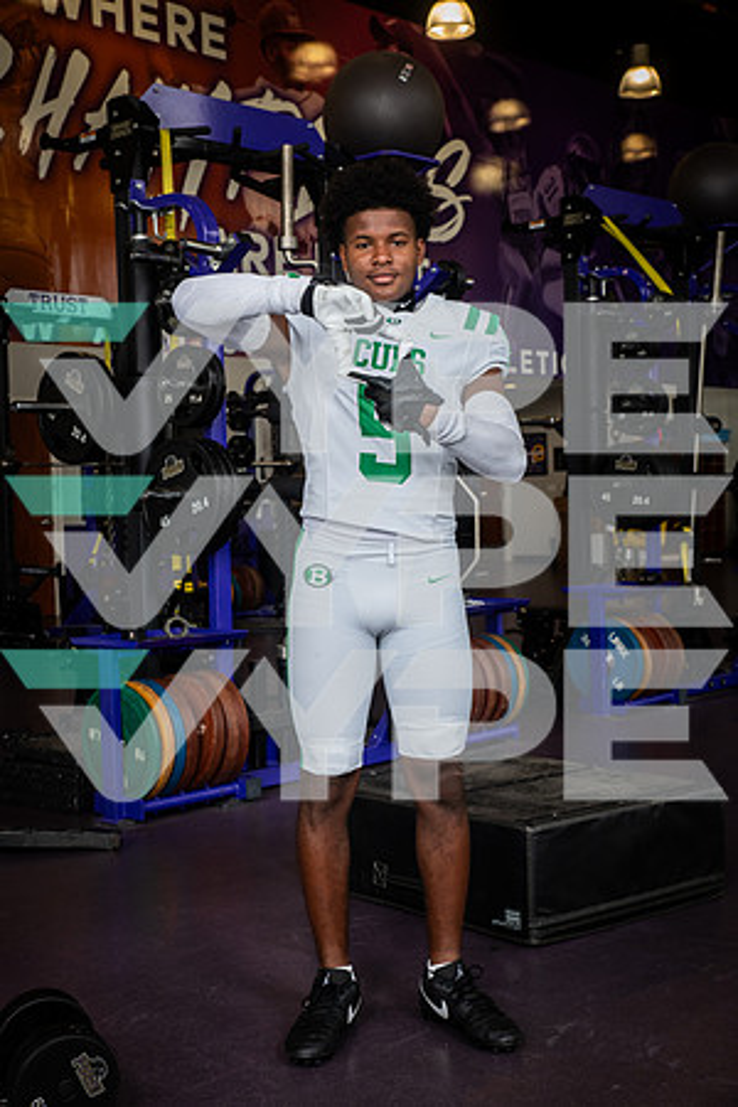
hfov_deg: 27.0
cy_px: 554
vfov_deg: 39.6
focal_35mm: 50
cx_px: 369
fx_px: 1537
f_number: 7.1
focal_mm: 50
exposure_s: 1/250
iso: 800
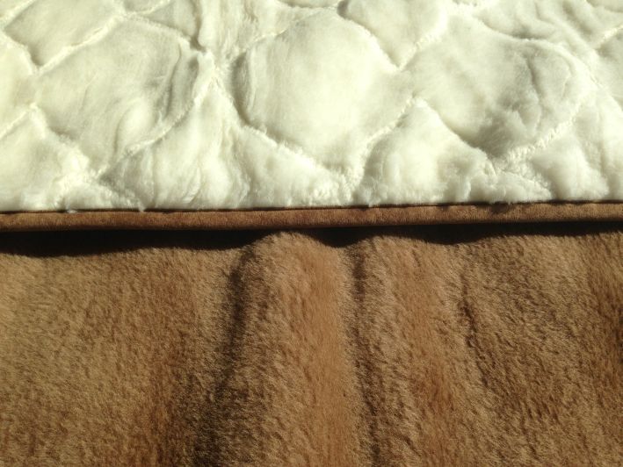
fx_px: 594
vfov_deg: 43.0
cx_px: 312
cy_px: 234
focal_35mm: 33
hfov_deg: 55.3
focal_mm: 4.13
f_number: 2.4
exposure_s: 1/1938
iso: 50
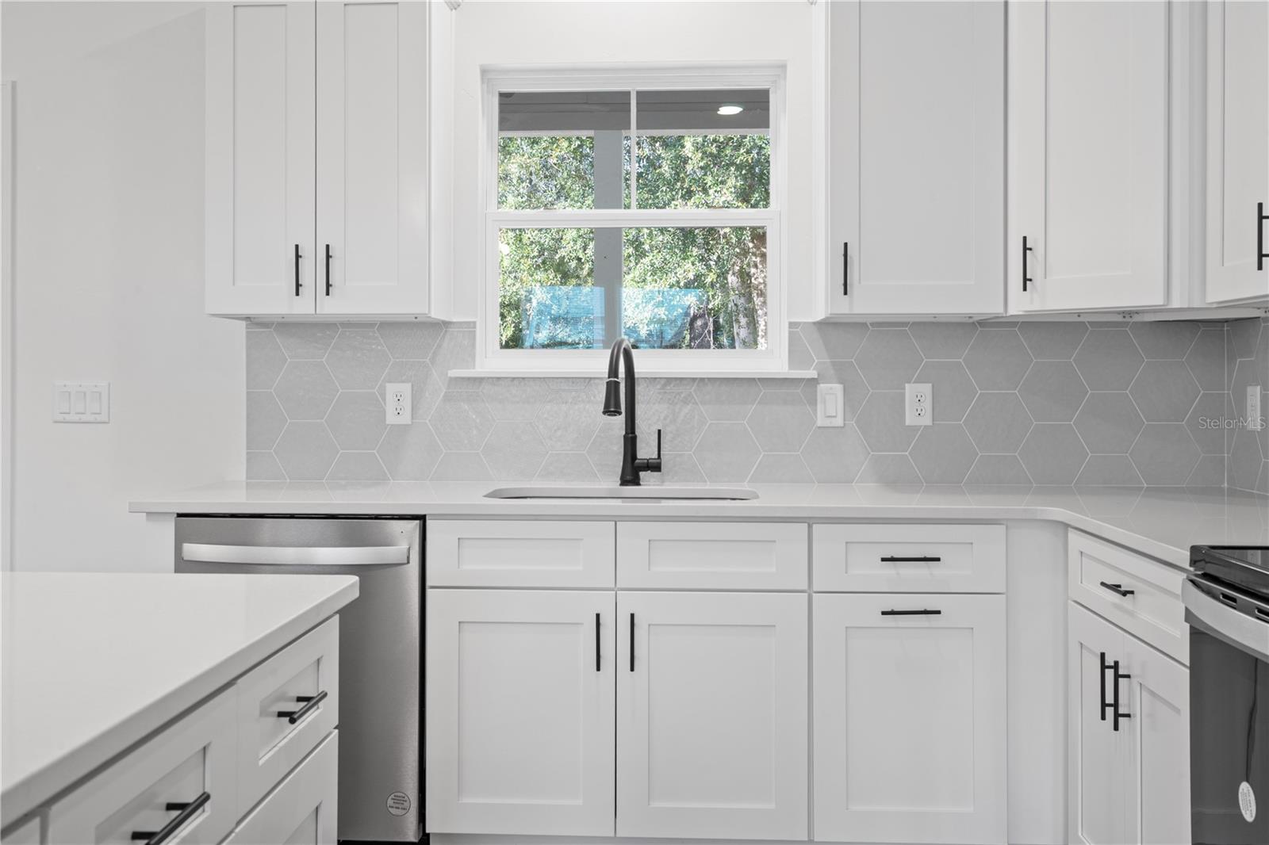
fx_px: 1233
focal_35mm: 35
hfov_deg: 54.4
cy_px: 422
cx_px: 634
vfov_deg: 37.8
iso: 250
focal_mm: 35
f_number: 13
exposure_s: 1/2.5
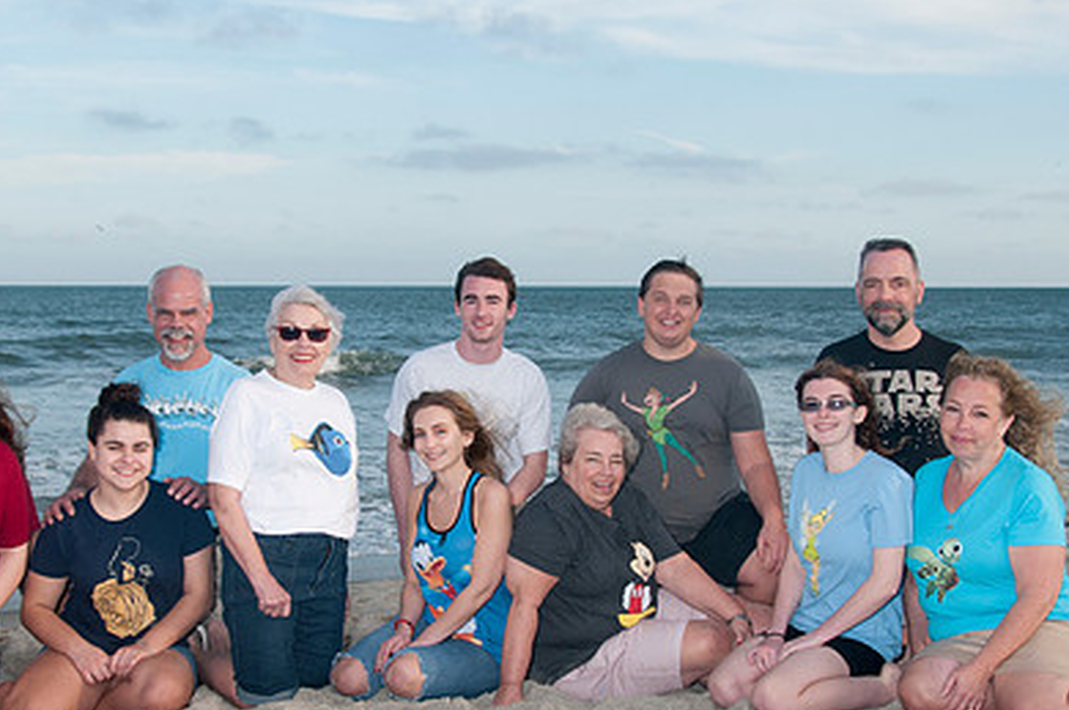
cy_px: 424
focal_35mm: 58
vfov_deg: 23.3
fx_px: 1720
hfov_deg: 34.5
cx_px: 474
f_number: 7.1
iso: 100
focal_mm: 26
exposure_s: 1/250
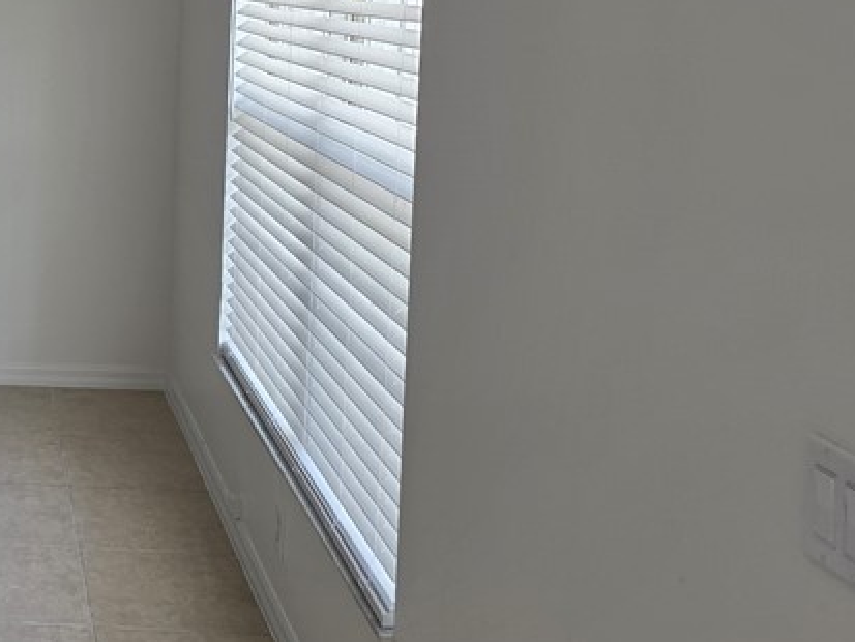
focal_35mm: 57
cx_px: -91
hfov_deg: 30.2
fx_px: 1408
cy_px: 75
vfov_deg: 25.0
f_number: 1.7
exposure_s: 1/180
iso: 125
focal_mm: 6.3
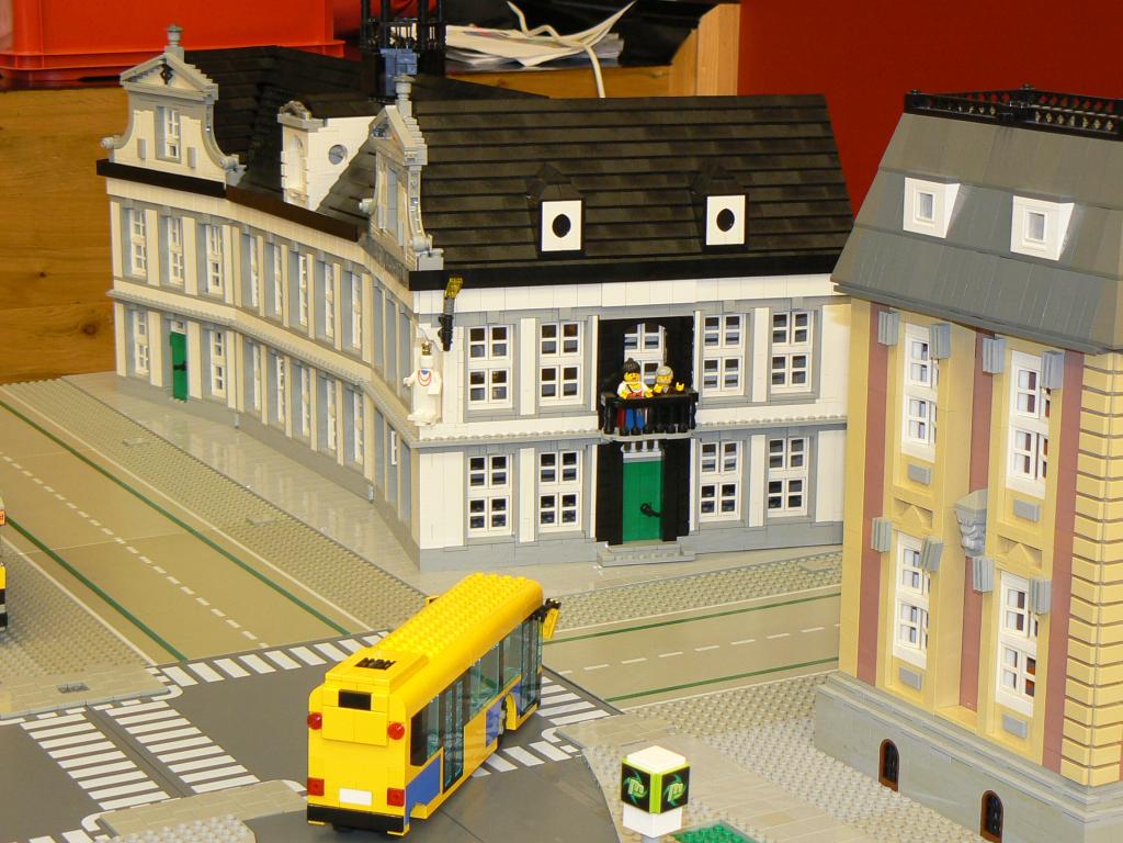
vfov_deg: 19.9
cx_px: 562
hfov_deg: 26.3
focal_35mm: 74
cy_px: 422
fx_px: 2401
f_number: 3.2
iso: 100
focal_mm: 10.2
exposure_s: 1/8
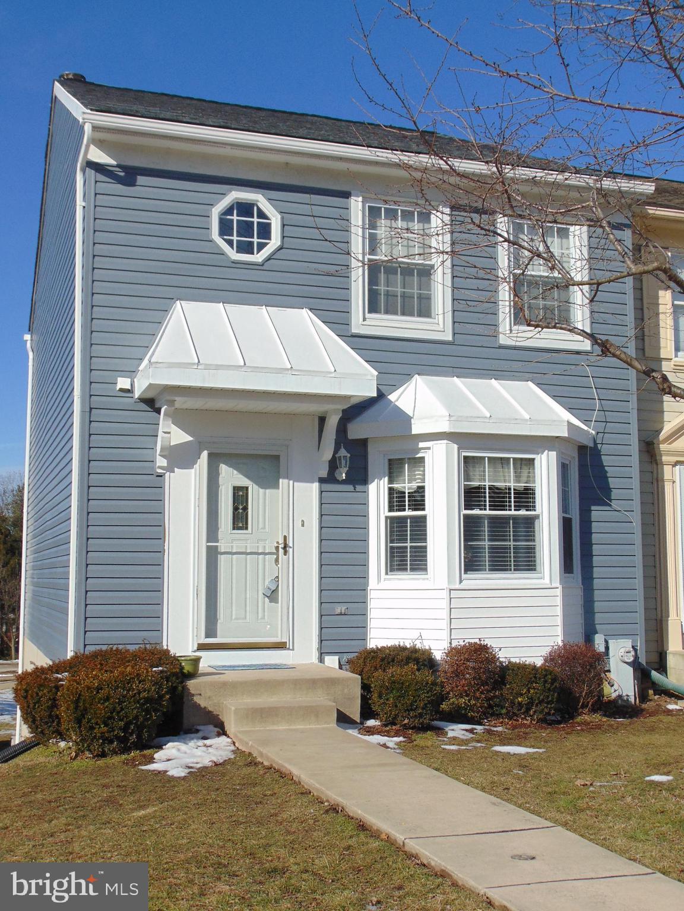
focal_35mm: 42
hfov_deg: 34.3
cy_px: 456
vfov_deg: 44.8
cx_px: 342
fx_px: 1107
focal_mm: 7.6
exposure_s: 1/320
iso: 80
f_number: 8.7
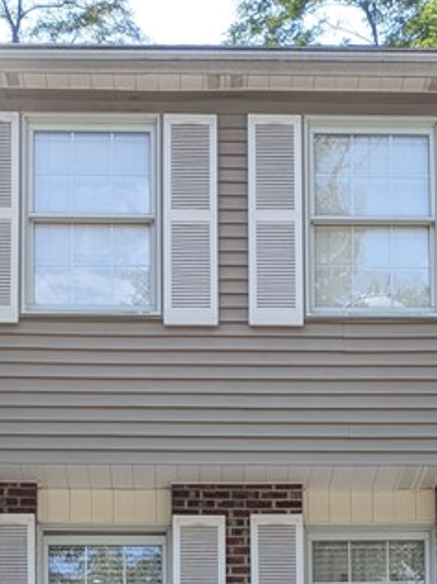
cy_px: 929
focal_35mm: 78
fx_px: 1314
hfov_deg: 18.9
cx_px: 228
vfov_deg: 20.5
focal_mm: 4.53
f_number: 1.7
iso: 27
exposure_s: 1/542
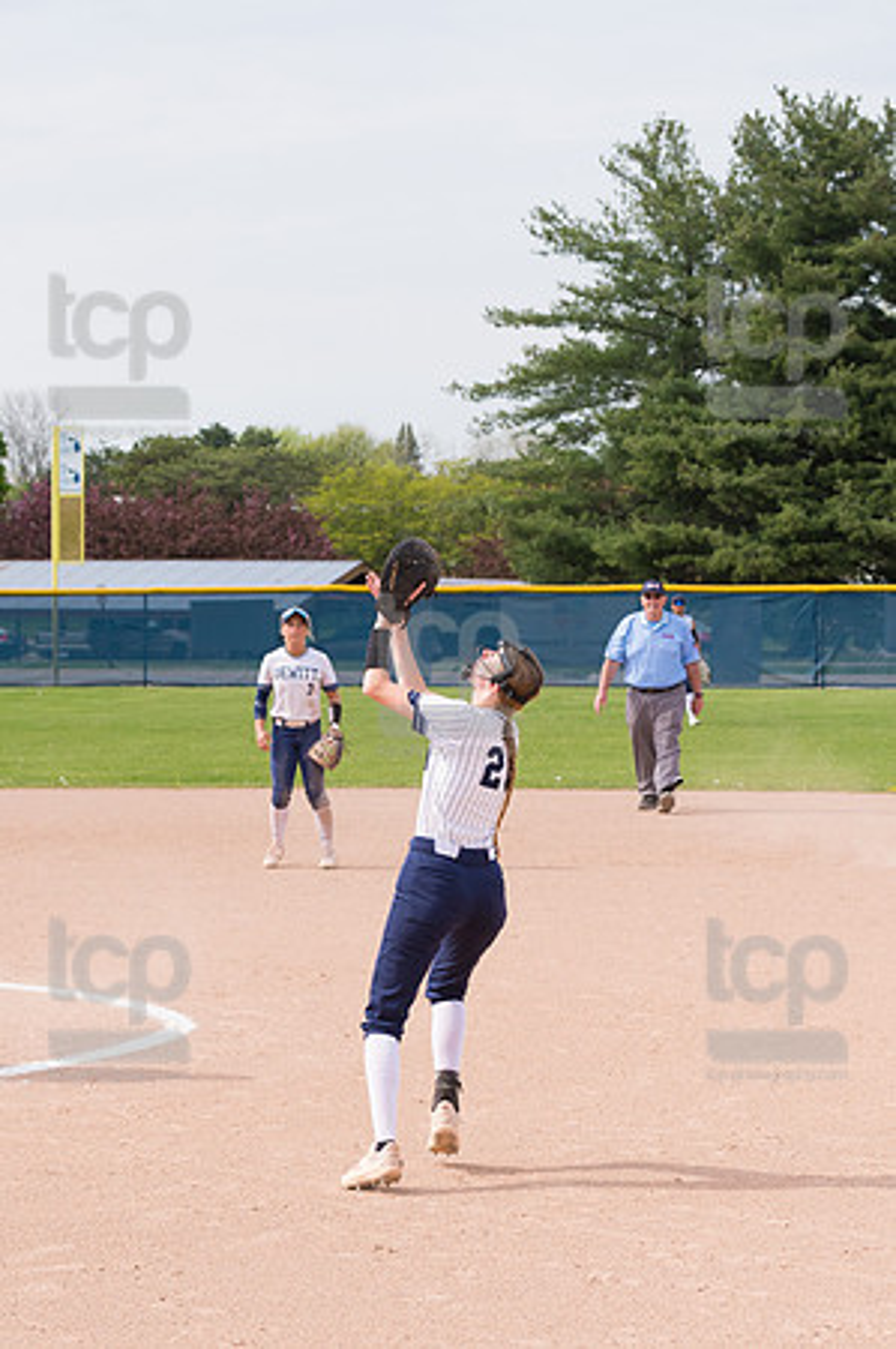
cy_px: 674
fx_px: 3929
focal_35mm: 105
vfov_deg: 19.5
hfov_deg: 13.0
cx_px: 448
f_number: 5.6
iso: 400
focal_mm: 70
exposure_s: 1/1600
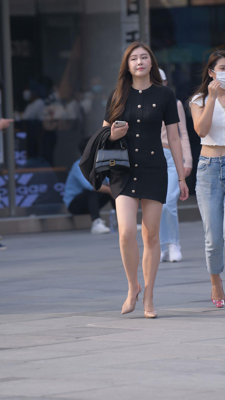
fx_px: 2980
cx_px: 146
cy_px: 193
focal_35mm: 281
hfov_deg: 4.3
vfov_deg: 7.7
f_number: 3.5
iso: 160
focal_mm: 200
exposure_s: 1/800
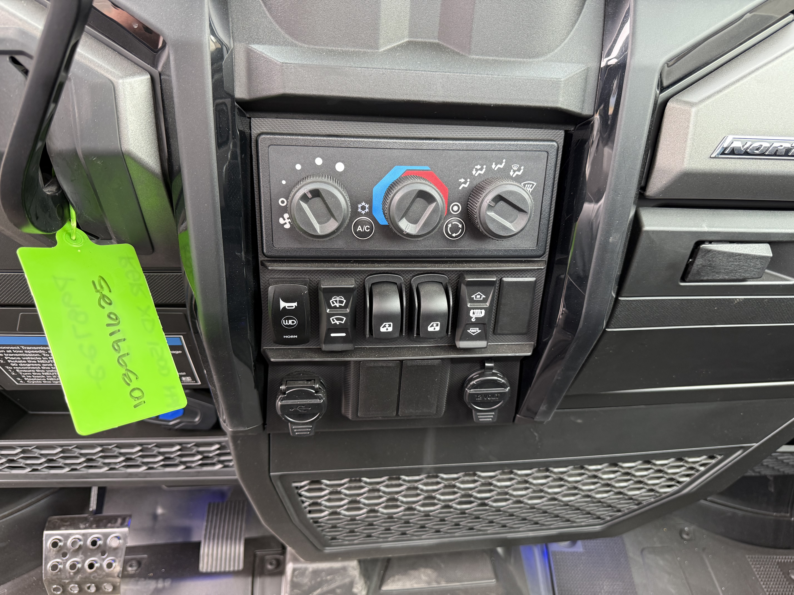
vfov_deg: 56.8
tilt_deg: -26.8
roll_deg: -3.3
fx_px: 550
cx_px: 397
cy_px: 298
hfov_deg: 71.6
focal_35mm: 24
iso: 200
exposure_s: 1/86
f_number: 1.78
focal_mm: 6.76
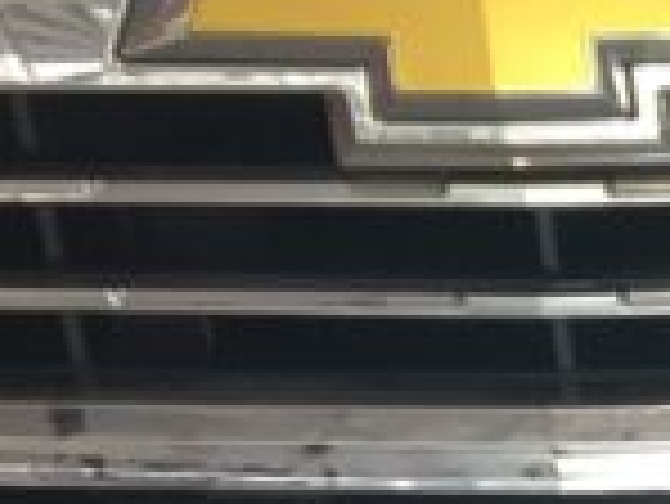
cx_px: 1205
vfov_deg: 10.8
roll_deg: +1.3
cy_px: 583
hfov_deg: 13.1
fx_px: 2634
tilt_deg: -19.6
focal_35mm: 136
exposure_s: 1/30
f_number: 2.2
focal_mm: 4.15
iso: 64
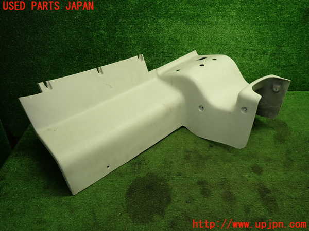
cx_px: 154
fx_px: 223
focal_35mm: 25
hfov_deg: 69.4
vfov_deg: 54.9
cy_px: 116
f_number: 2
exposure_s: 1/60
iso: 160
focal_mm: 4.5
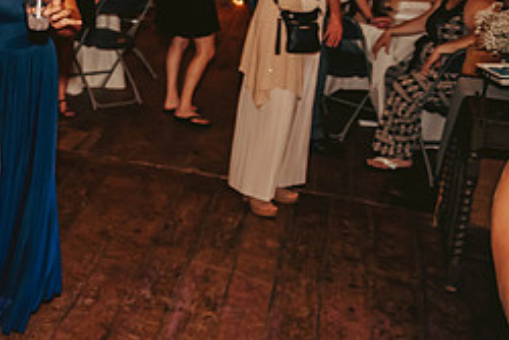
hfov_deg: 28.1
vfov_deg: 20.6
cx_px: -55
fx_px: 920
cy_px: 52
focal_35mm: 65
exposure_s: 1/125
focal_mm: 28
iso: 1600
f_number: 2.8
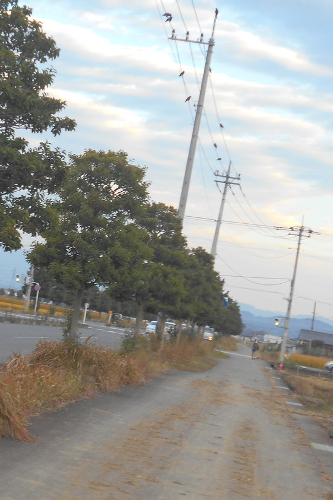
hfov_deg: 16.3
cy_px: 240
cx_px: 51
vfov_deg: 24.5
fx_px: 1152
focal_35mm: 83
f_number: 4.9
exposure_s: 1/40
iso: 80
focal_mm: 10
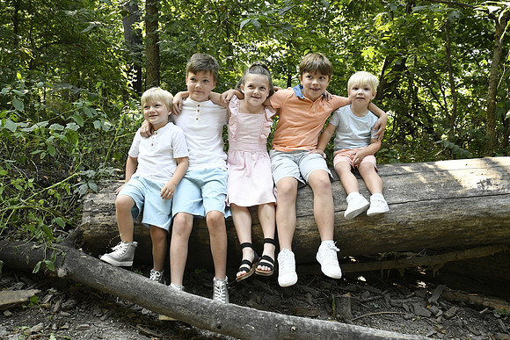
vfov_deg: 42.3
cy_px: 170
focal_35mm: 31
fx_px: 439
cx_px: 255
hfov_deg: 60.3
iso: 6400
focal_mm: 31
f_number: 8
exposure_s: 1/250
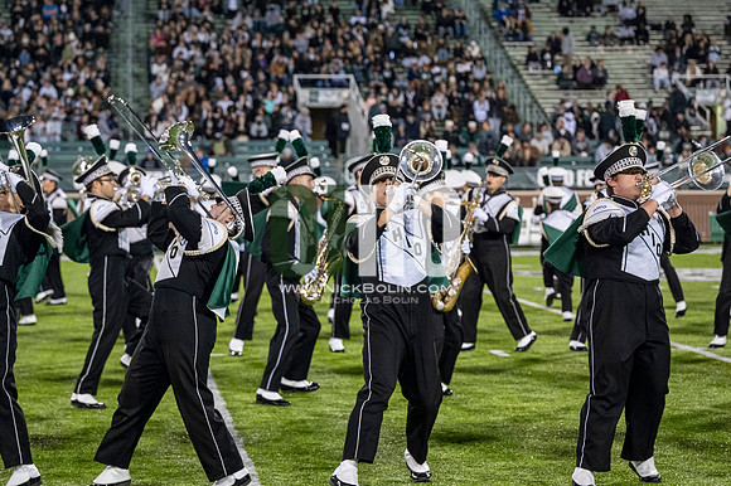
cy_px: 243
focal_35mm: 105
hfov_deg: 19.5
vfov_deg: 13.0
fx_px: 2131
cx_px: 366
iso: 1000
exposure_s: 1/500
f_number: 2.8
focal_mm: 70
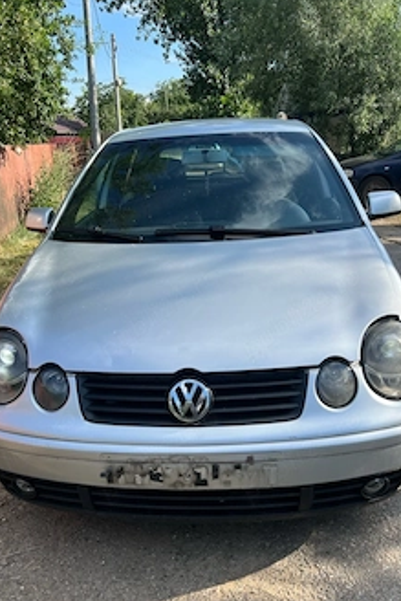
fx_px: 551
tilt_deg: -18.6
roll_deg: +1.1
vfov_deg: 57.1
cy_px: 335
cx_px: 196
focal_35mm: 33
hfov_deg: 40.0
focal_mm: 5.7
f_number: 1.5
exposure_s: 1/1972
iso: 50
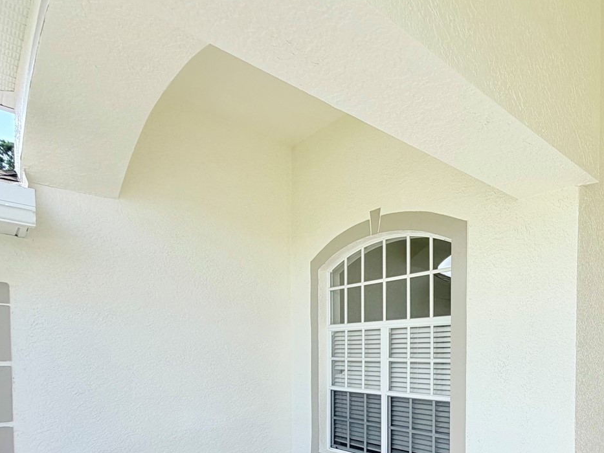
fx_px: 419
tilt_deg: -4.2
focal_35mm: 24
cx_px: 496
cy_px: 366
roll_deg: -0.4
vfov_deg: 52.9
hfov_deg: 64.3
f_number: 2.2
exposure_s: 1/502
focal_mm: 2.22
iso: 50
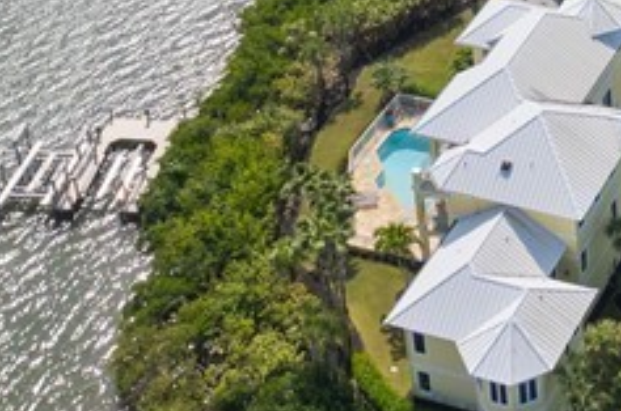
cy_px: -373
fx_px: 1739
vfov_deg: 12.2
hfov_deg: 18.8
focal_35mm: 101
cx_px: 804
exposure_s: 1/2500
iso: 100
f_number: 2.8
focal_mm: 8.38
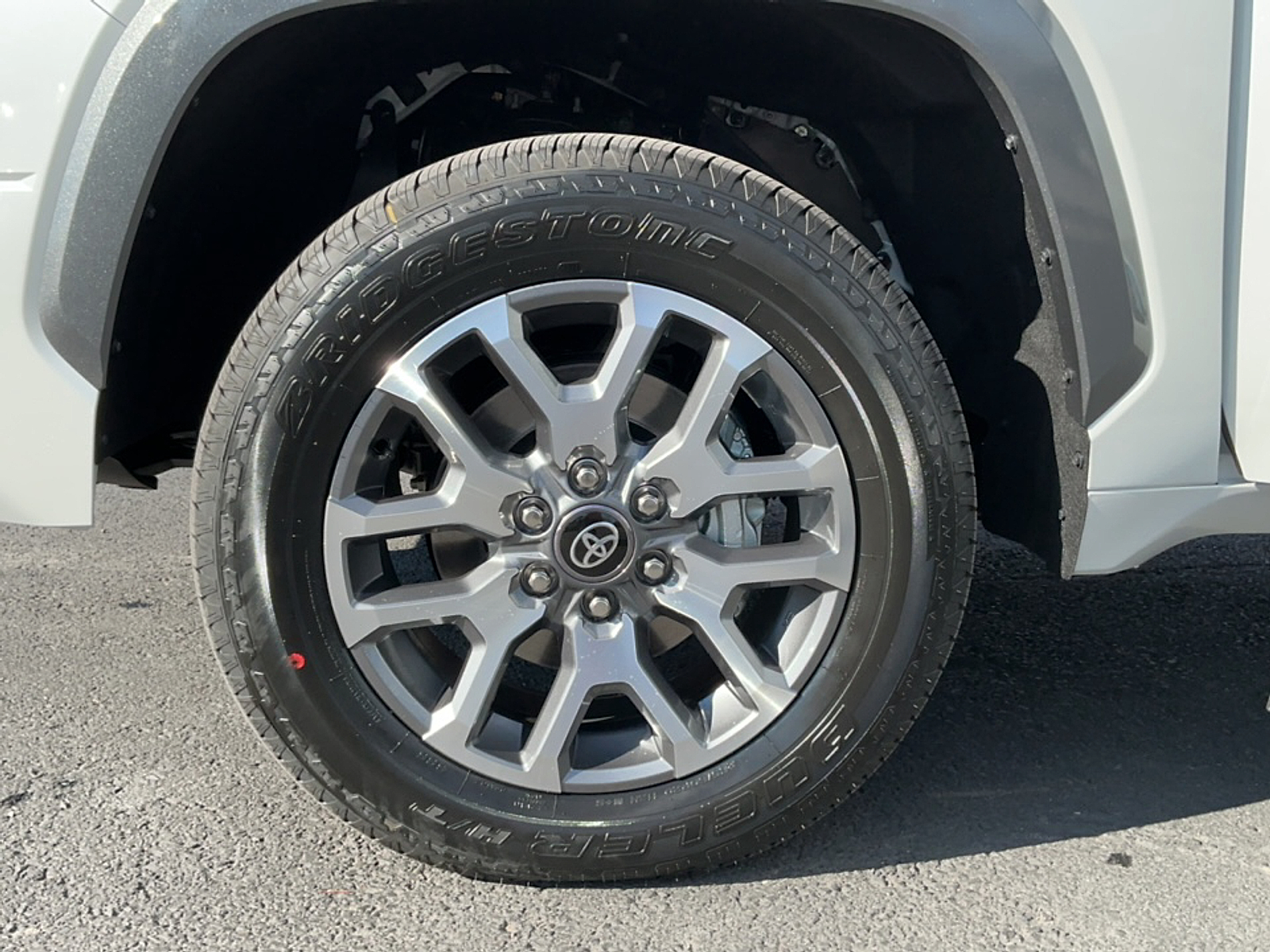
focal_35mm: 30
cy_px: 476
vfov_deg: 46.8
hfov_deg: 60.0
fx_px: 1101
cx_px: 635
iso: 32
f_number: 1.8
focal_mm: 3
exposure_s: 1/929
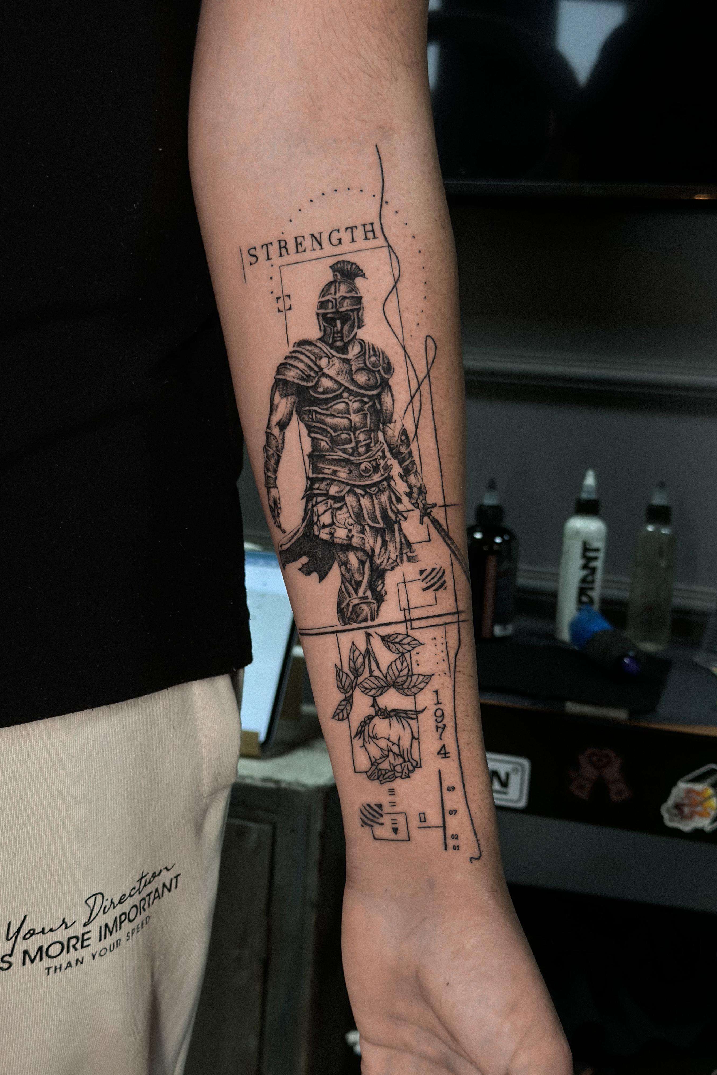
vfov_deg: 39.6
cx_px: 380
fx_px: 1494
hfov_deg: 27.0
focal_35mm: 50
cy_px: 538
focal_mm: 6.86
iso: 80
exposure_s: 1/50
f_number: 1.8
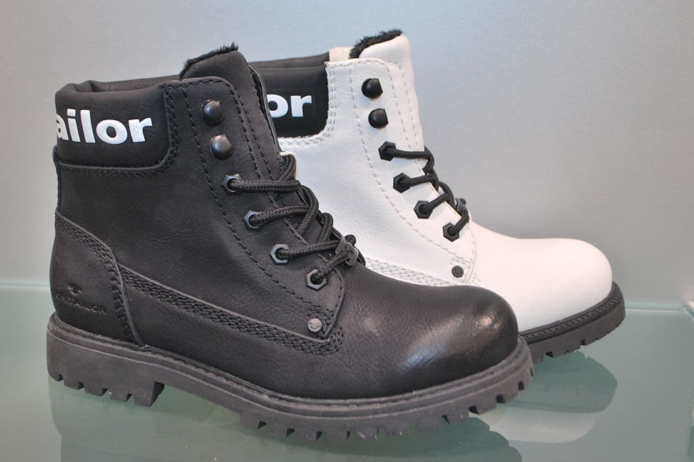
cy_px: 230
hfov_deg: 49.5
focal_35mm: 39
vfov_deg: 34.2
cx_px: 324
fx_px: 752
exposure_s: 1/60
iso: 180
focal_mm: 24
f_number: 4.2
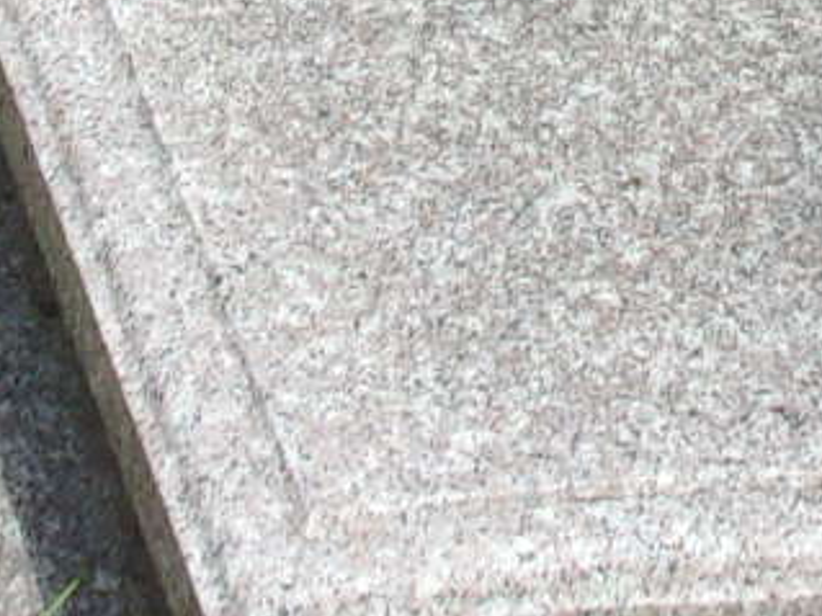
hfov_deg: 11.0
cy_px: -598
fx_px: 4273
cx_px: 657
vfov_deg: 7.9
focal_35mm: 180
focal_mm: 5.1
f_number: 10.8
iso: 80
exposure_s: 1/42
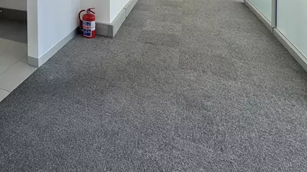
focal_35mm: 31
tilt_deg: -1.1
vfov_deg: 29.8
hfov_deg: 56.2
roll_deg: +1.2
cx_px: 45
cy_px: -54
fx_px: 252
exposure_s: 1/145
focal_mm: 2.22
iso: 40
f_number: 2.2
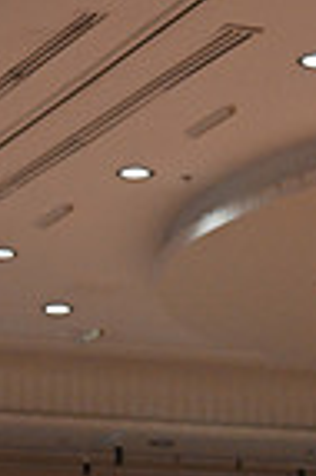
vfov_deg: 8.3
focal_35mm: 236
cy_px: 962
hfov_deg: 5.8
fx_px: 3115
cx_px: 451
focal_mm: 58
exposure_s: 1/400
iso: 2500
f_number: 5
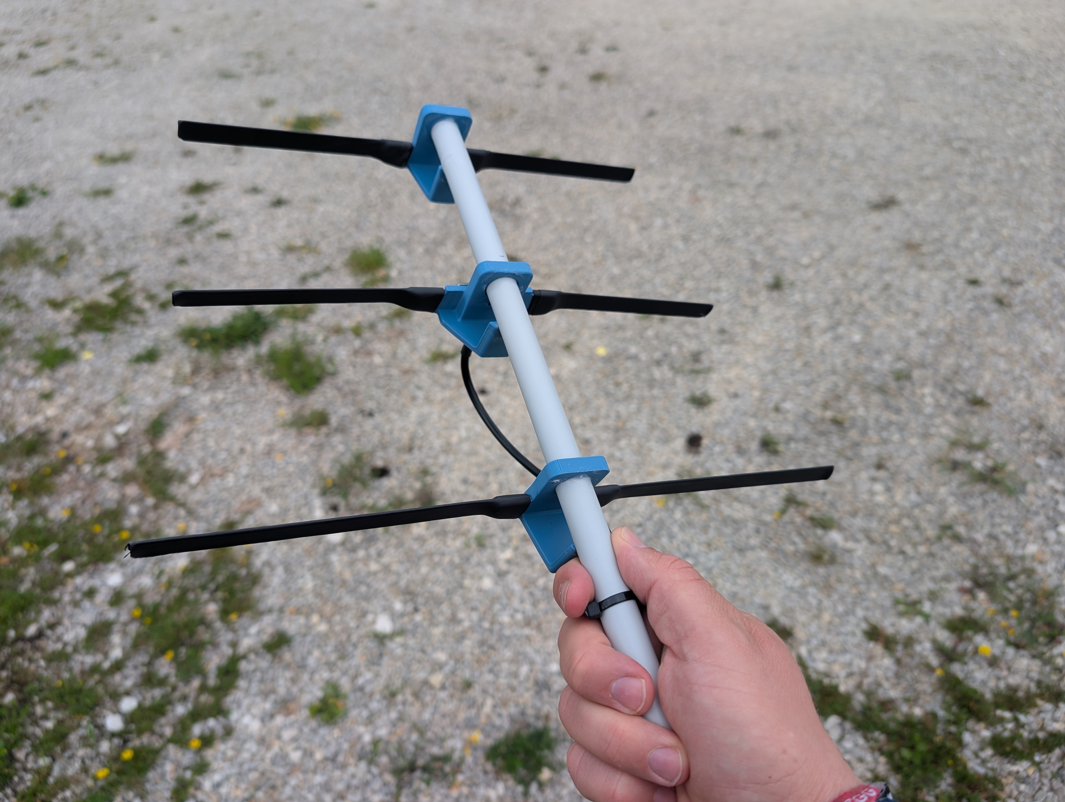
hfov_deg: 71.5
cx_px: 532
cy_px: 401
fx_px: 739
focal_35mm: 24
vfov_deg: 56.9
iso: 20
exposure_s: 1/452
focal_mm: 6.9
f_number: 1.68
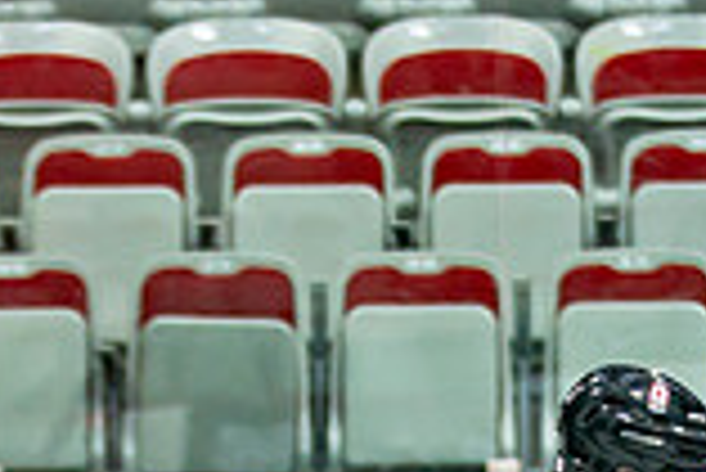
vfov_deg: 2.2
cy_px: 958
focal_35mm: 636
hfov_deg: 3.2
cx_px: 297
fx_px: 12484
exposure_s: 1/640
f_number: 2.8
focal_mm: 105
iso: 500
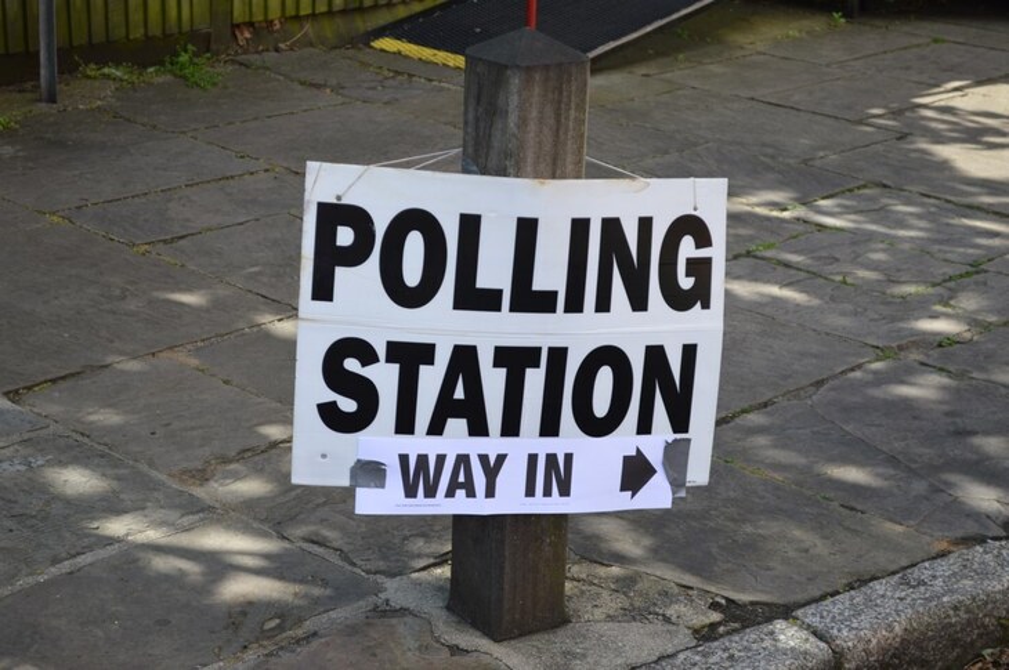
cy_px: 335
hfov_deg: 28.1
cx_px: 504
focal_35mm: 72
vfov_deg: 18.9
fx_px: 2016
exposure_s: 1/160
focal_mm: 48
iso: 100
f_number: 6.3
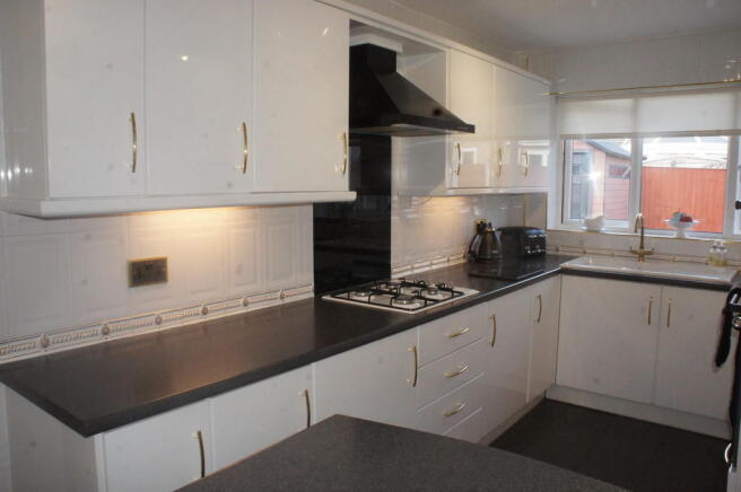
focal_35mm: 27
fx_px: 555
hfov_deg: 67.4
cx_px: 370
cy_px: 246
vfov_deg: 47.8
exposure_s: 1/60
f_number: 16
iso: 1600
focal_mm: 18
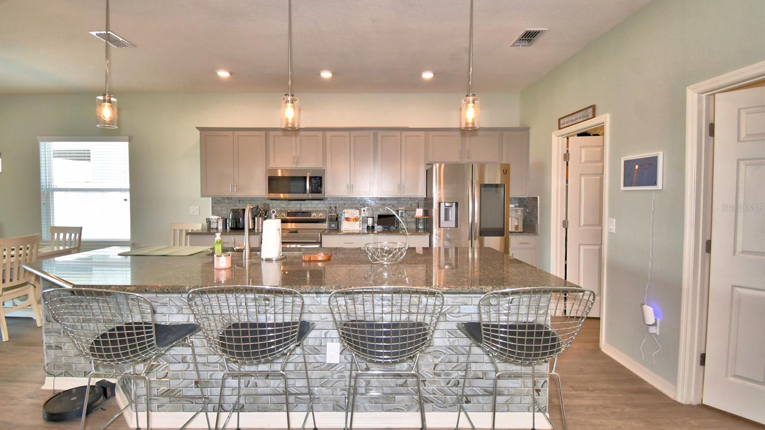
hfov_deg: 99.4
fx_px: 325
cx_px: 376
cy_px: 208
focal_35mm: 16
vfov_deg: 67.1
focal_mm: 10
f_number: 4.5
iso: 180
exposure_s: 1/60
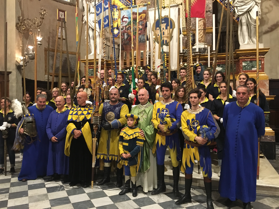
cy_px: 104
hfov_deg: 61.7
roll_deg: -0.6
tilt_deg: -0.5
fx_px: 234
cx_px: 140
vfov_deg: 48.2
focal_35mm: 29
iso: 250
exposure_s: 1/17
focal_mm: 4.15
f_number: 2.2
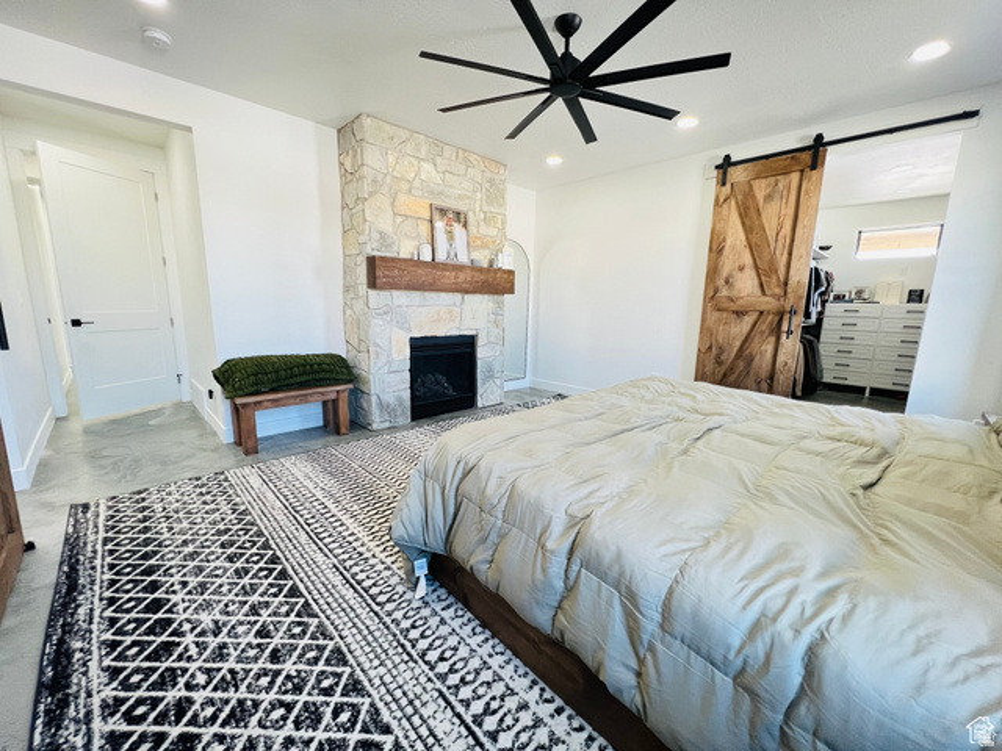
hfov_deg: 106.2
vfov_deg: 89.9
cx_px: 501
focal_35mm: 13
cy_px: 376
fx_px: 376
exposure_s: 1/92
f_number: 1.8
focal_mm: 1.57
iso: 250
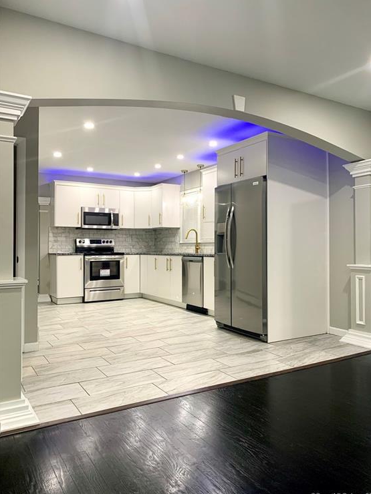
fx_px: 386
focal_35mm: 27
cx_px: 191
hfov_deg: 51.3
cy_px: 244
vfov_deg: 65.3
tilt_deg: +1.3
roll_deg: +0.4
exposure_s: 1/60
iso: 80
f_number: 1.8
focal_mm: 4.25
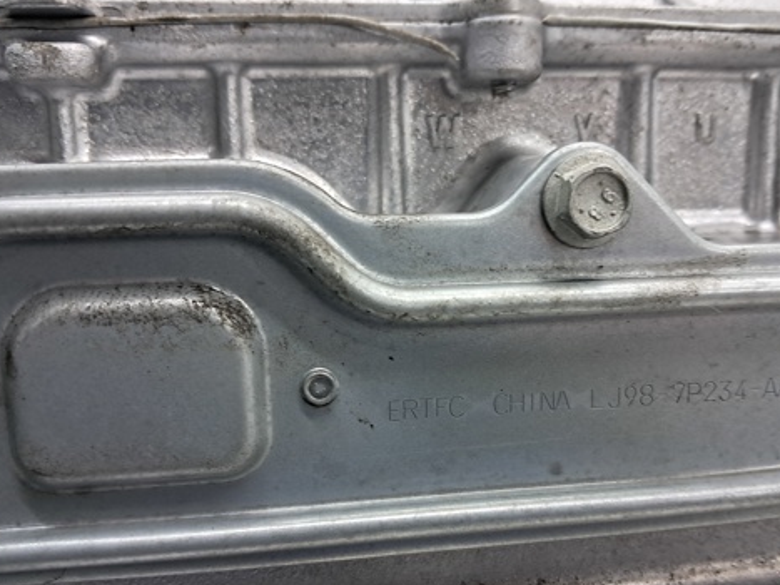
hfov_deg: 50.1
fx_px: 834
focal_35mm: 37
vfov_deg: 38.5
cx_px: 429
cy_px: 350
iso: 160
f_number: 1.8
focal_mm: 4
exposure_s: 1/50
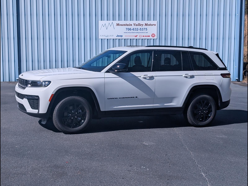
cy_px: 93
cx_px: 124
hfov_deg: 38.9
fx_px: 351
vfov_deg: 29.7
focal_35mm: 49
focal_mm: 6.9
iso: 20
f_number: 1.68
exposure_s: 1/2500
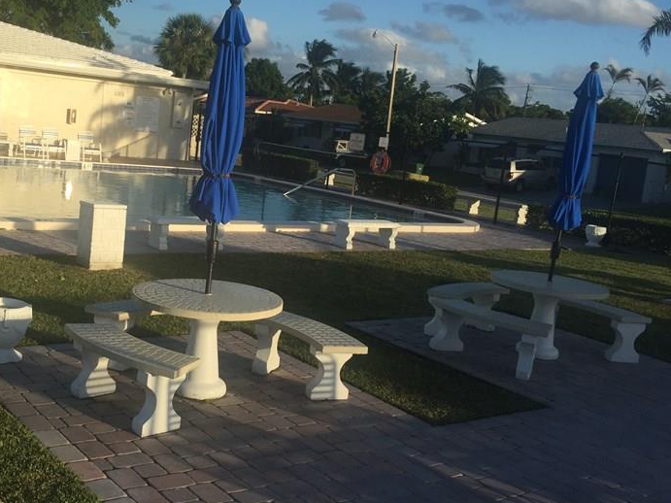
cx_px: 252
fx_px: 833
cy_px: 277
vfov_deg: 33.6
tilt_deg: -9.9
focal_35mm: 43
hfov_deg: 43.5
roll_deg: -7.5
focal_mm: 4.15
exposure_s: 1/1799
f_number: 2.2
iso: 32
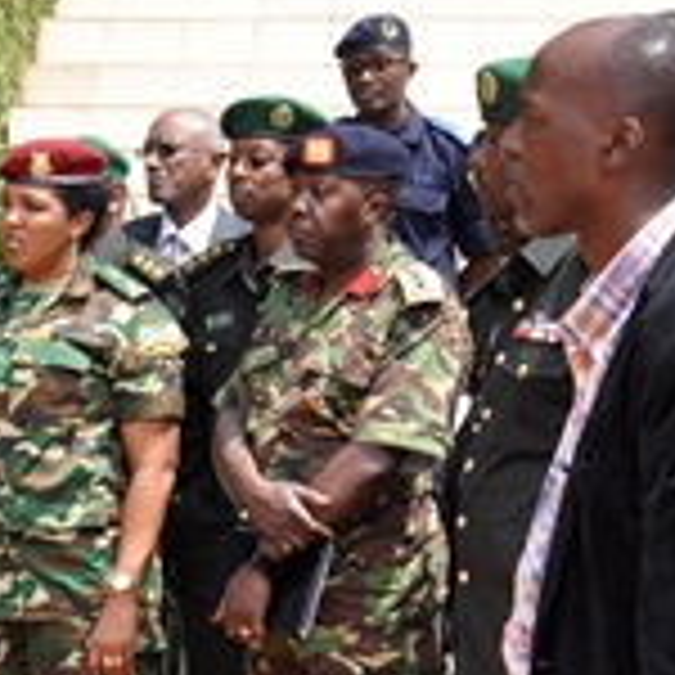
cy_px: 169
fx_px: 3111
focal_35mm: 141
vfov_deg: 12.3
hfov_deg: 12.4
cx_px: 216
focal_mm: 26
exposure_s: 1/200
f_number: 9
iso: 200
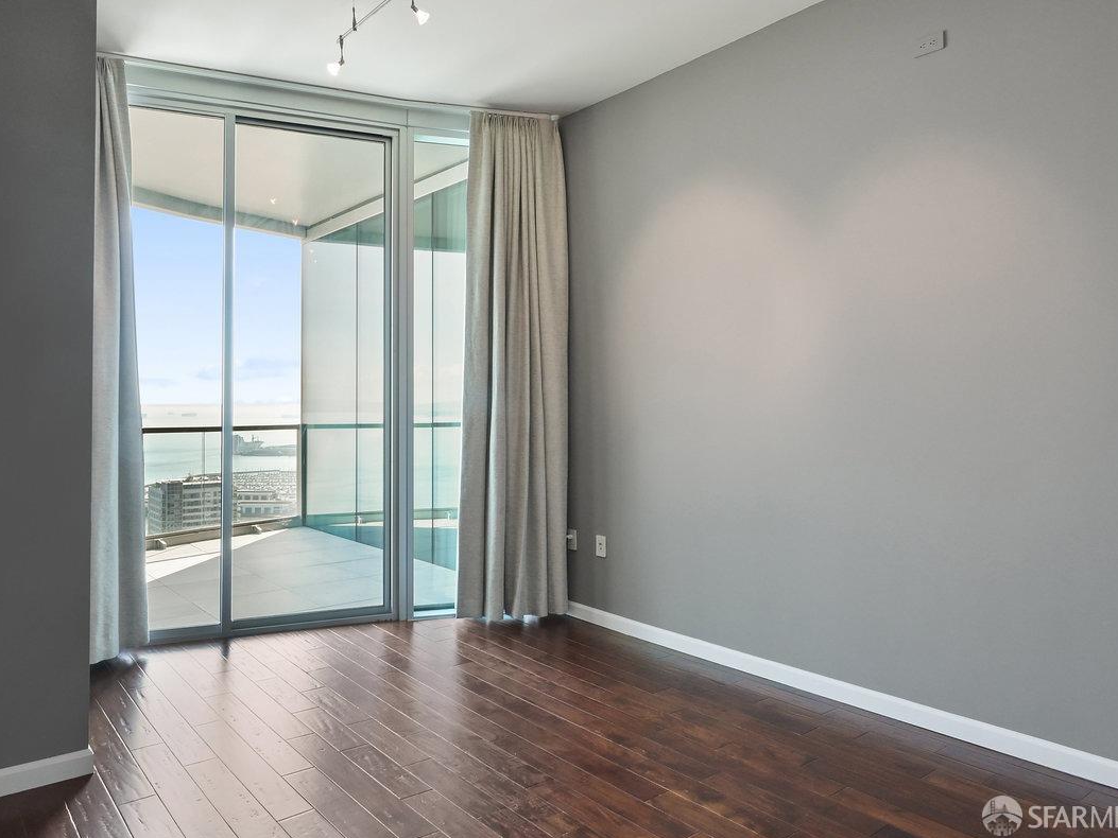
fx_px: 743
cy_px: 416
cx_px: 513
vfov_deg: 58.9
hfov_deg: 73.8
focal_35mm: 23
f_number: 11
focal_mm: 14
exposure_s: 1/20
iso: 800
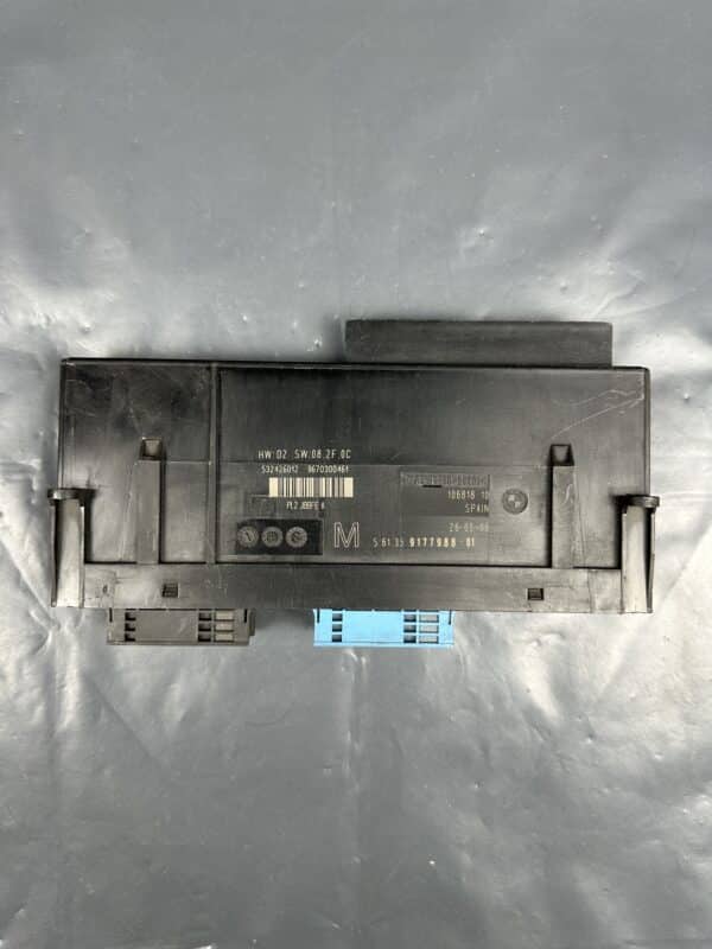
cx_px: 356
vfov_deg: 71.6
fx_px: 658
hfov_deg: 56.8
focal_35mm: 24
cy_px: 474
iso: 125
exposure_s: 1/50
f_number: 1.78
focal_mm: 6.86
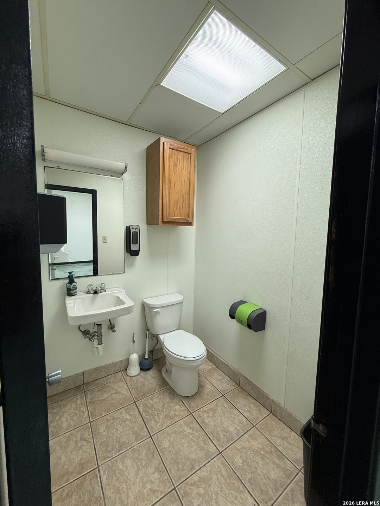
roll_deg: -2.1
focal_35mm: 14
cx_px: 190
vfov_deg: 102.1
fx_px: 205
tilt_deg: -4.5
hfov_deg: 85.7
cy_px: 253
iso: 160
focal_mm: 2.22
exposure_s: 1/120
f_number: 2.2
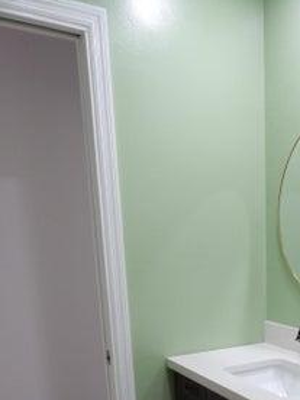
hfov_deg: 34.9
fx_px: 462
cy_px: 342
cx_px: 238
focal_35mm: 40
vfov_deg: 43.6
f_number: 3
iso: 140
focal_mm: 4
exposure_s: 1/30
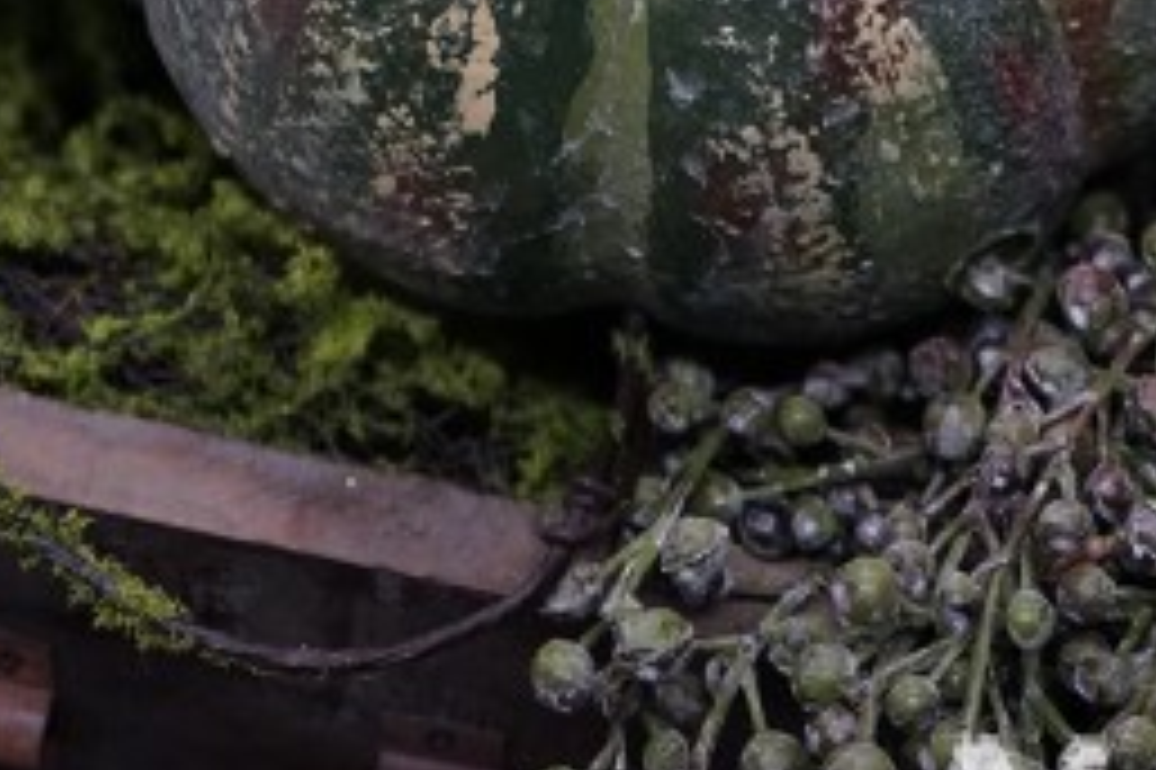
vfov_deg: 12.5
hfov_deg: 19.4
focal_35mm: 105
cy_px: -311
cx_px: 765
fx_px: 3369
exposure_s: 1/160
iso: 2000
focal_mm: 45
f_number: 4.5
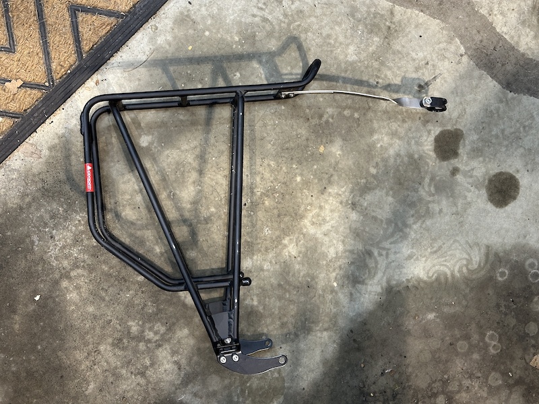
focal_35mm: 48
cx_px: 270
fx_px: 747
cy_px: 202
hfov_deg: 39.7
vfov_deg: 30.3
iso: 250
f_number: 1.78
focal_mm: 6.86
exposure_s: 1/60
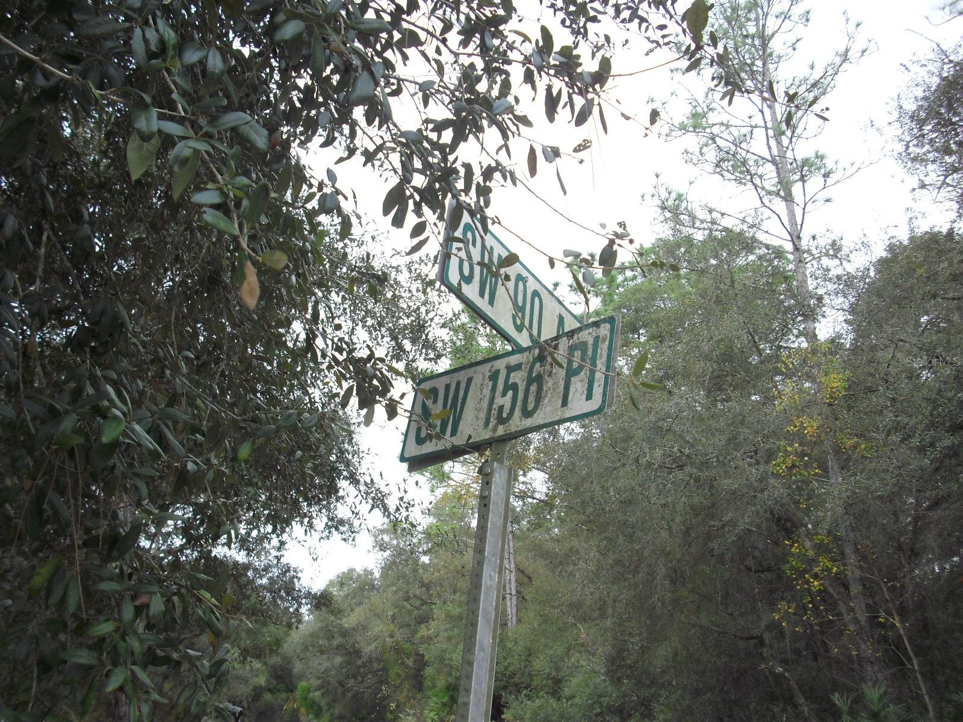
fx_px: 1057
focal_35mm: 38
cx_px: 482
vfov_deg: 37.7
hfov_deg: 49.0
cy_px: 361
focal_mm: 6.2
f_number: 2.8
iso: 100
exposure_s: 1/100
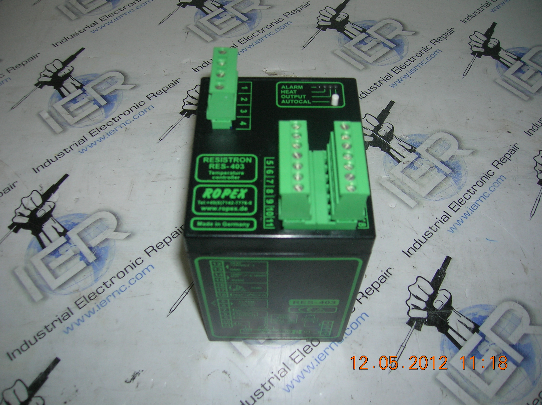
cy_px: 202
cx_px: 271
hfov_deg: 54.0
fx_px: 532
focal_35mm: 34
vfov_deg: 41.7
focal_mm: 5.7
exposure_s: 1/60.1
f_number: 2.9
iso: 50
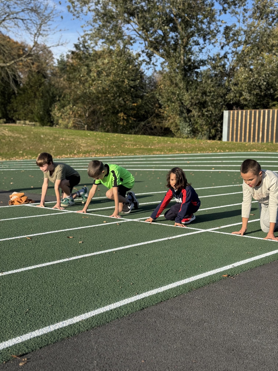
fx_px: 514
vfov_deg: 39.7
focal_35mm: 48
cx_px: 139
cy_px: 186
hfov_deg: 30.3
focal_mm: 6.76
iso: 64
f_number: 1.78
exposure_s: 1/2252
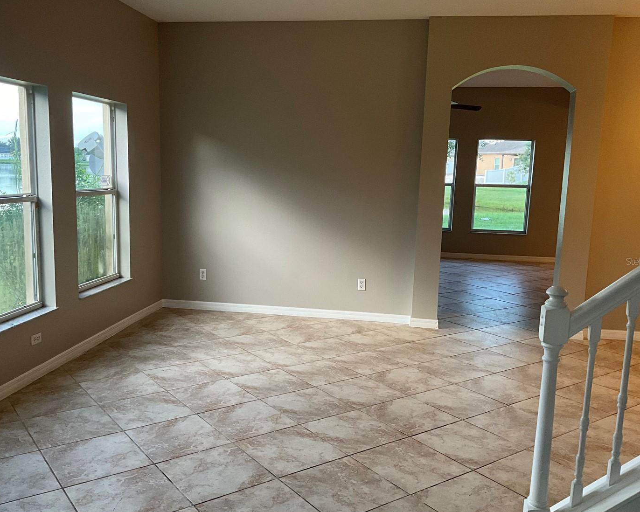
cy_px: 261
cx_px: 297
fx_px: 625
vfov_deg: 44.6
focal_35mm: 33
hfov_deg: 54.2
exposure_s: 1/60
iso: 80
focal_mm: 3
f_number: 1.8
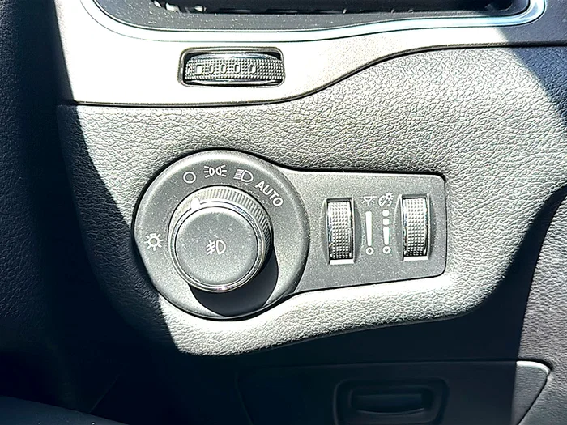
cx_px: 284
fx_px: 590
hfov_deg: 51.4
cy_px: 212
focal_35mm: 36
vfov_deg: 39.7
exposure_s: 1/480
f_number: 1.78
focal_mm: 6.86
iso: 80
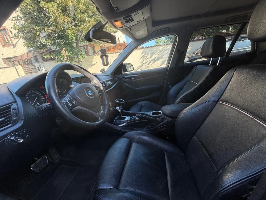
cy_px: 100
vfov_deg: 85.7
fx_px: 108
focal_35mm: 14
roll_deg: +6.9
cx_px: 133
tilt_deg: -19.7
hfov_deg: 102.1
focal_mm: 2.22
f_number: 2.2
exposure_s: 1/121
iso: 50
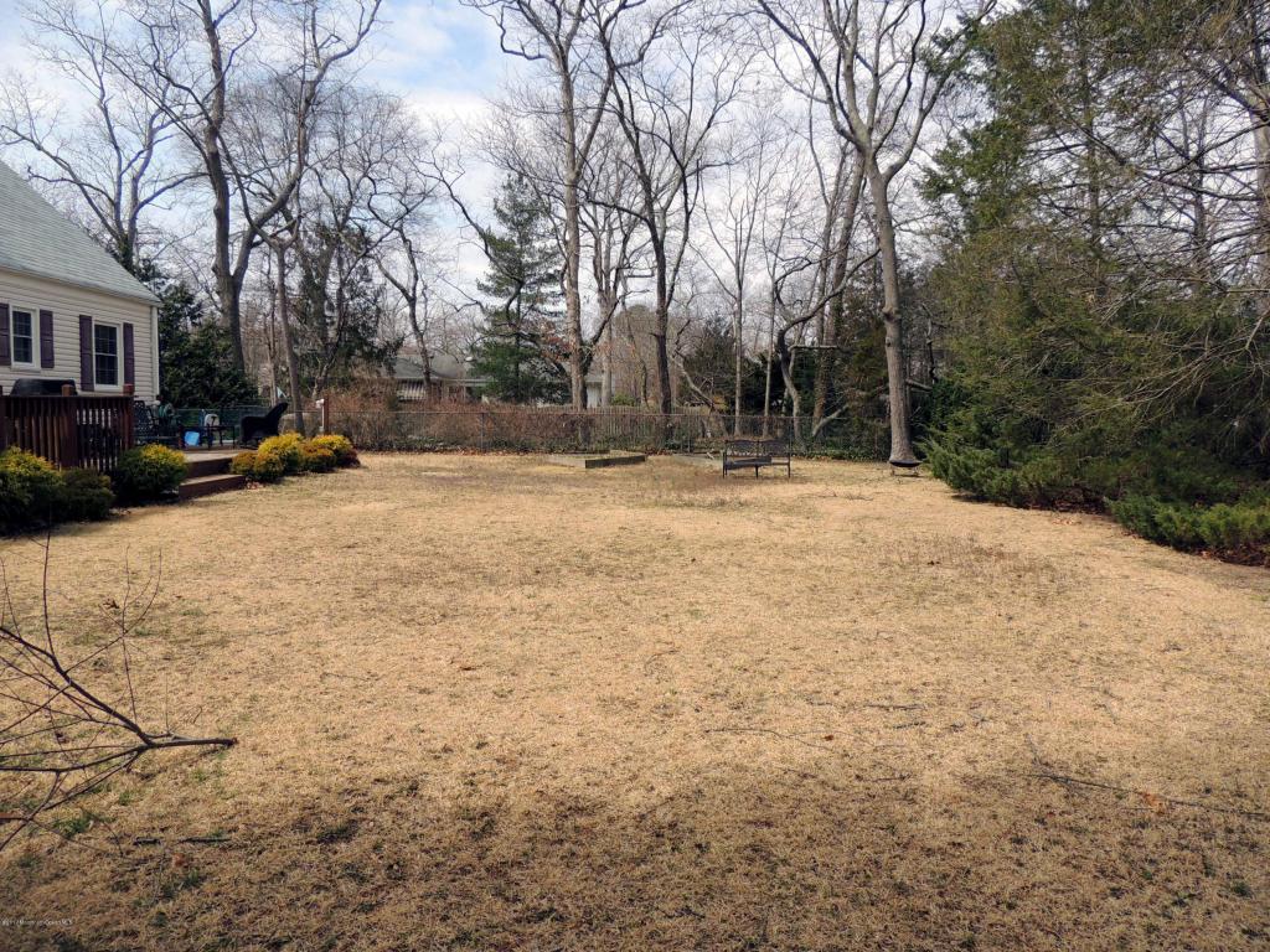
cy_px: 476
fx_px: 881
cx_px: 635
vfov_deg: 56.8
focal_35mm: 24
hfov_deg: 71.6
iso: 100
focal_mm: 4.3
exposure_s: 1/1250
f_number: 3
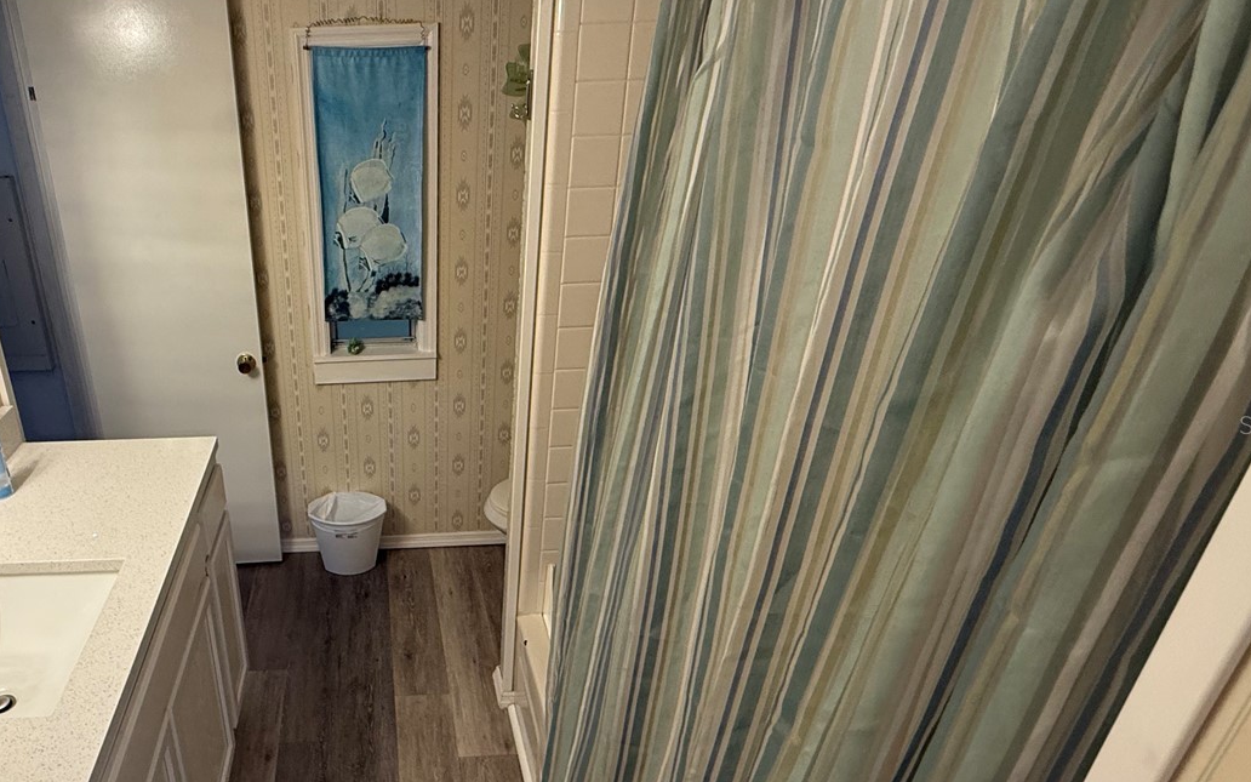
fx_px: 784
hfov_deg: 74.0
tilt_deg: -24.8
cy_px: 424
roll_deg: +1.7
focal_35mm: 23
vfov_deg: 52.9
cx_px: 384
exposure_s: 1/60
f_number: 2.2
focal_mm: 2.22
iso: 200
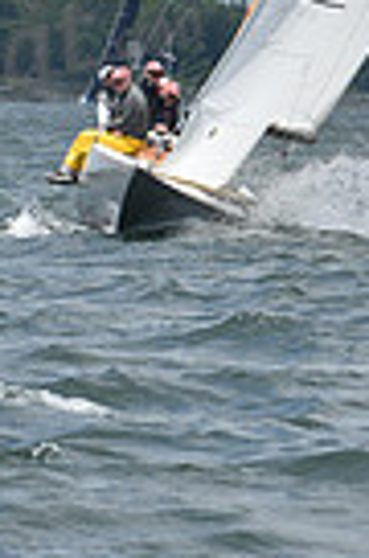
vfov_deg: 3.2
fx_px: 9921
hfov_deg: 2.1
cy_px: -603
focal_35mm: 642
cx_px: 416
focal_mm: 150
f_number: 8
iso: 250
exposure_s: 1/1250
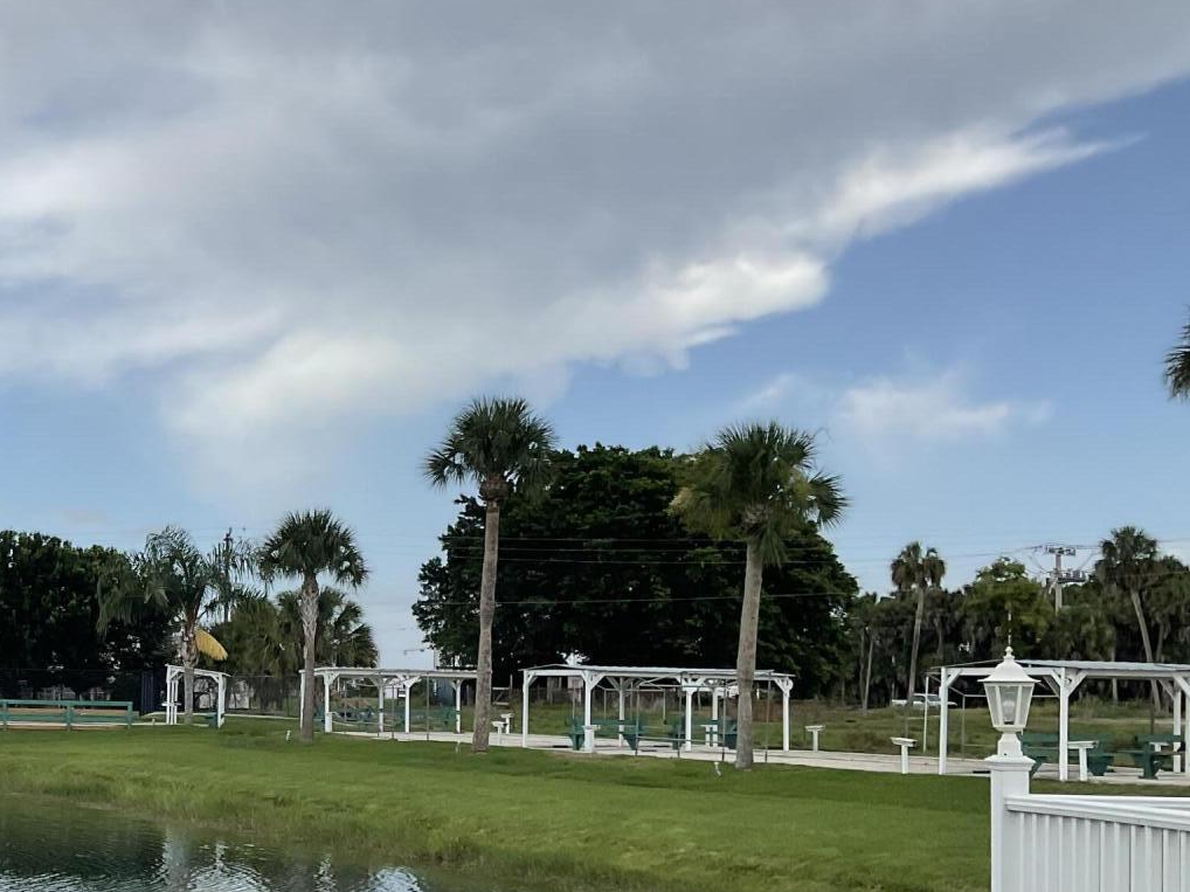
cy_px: 638
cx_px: 22
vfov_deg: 25.4
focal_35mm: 57
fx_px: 1959
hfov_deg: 31.4
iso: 16
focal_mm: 3
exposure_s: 1/1848
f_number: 1.8
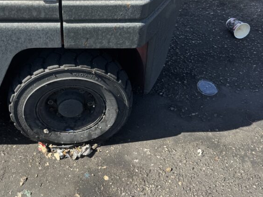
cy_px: 68
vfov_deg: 41.3
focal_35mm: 34
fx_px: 258
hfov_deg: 52.4
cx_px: 79
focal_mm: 6.76
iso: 80
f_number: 1.78
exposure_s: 1/1721
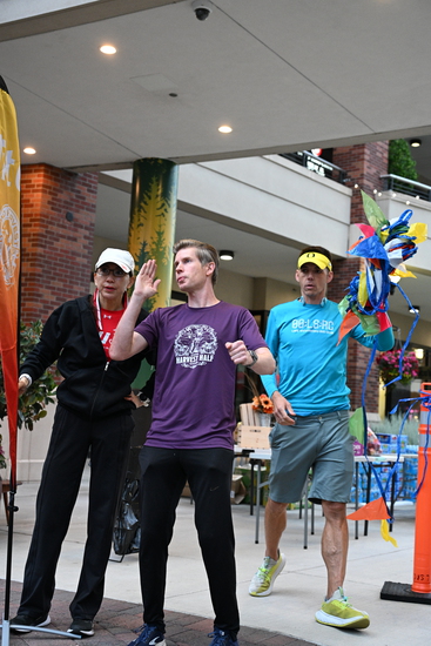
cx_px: 216
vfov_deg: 42.7
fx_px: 825
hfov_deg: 29.3
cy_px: 323
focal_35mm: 46
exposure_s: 1/250
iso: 3200
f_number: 4
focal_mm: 46
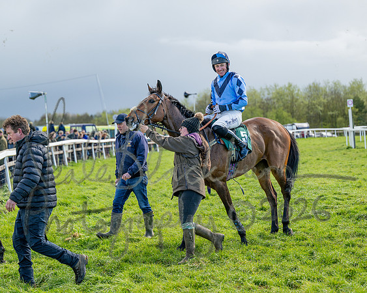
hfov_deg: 23.9
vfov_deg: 19.2
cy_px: 146
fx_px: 869
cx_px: 185
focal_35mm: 80
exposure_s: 1/1600
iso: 400
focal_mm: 71
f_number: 2.8
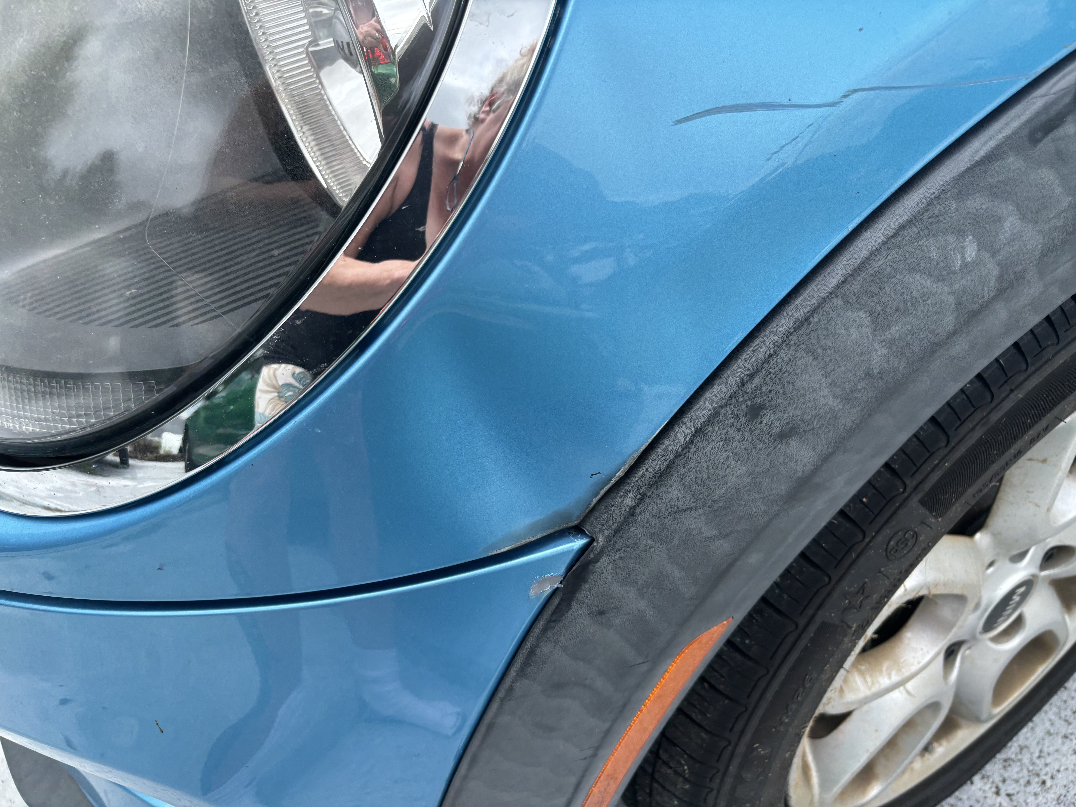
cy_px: 404
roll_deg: +10.8
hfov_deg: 67.3
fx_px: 808
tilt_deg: -41.3
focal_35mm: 26
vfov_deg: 53.1
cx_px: 538
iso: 50
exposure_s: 1/978
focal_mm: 5.96
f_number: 1.6
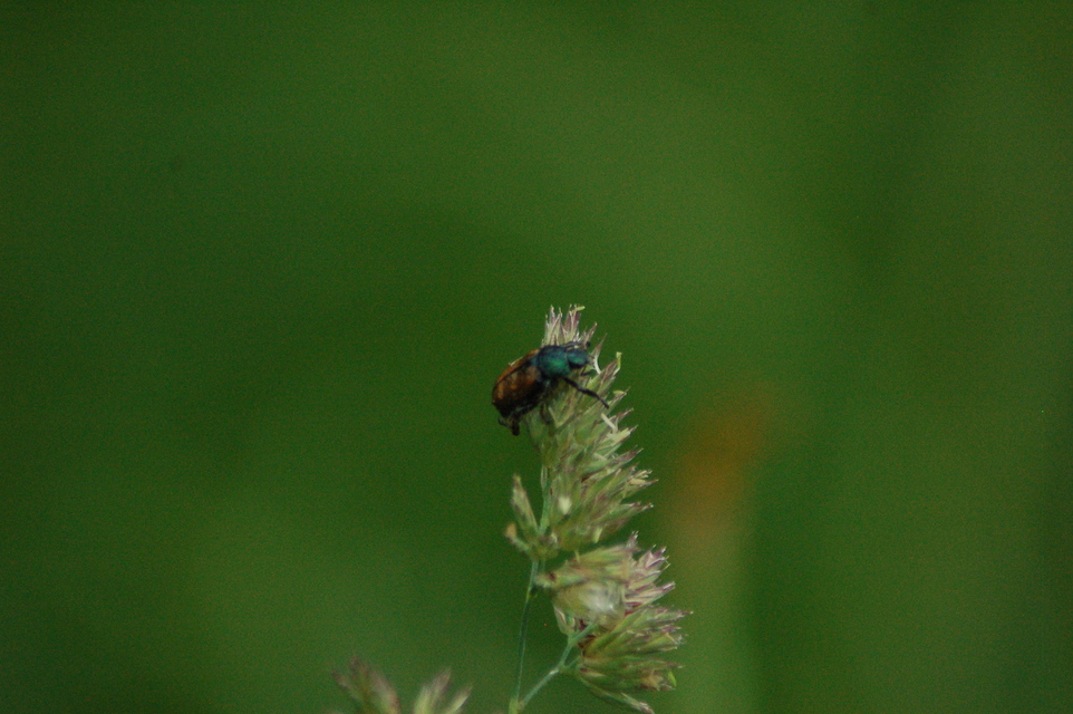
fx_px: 12063
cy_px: 357
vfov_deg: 3.4
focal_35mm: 405
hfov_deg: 5.1
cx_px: 536
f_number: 5.6
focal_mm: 270
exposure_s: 1/2000
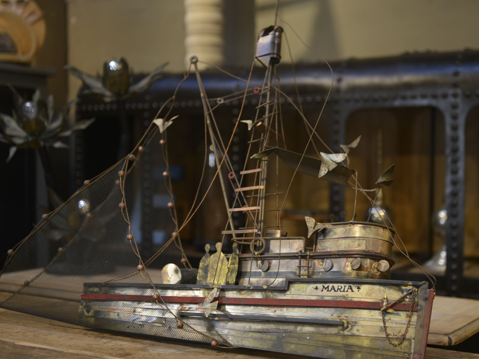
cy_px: 188
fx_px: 789
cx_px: 262
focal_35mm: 57
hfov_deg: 33.8
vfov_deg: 25.7
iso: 320
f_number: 2.8
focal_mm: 50
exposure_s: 1/50
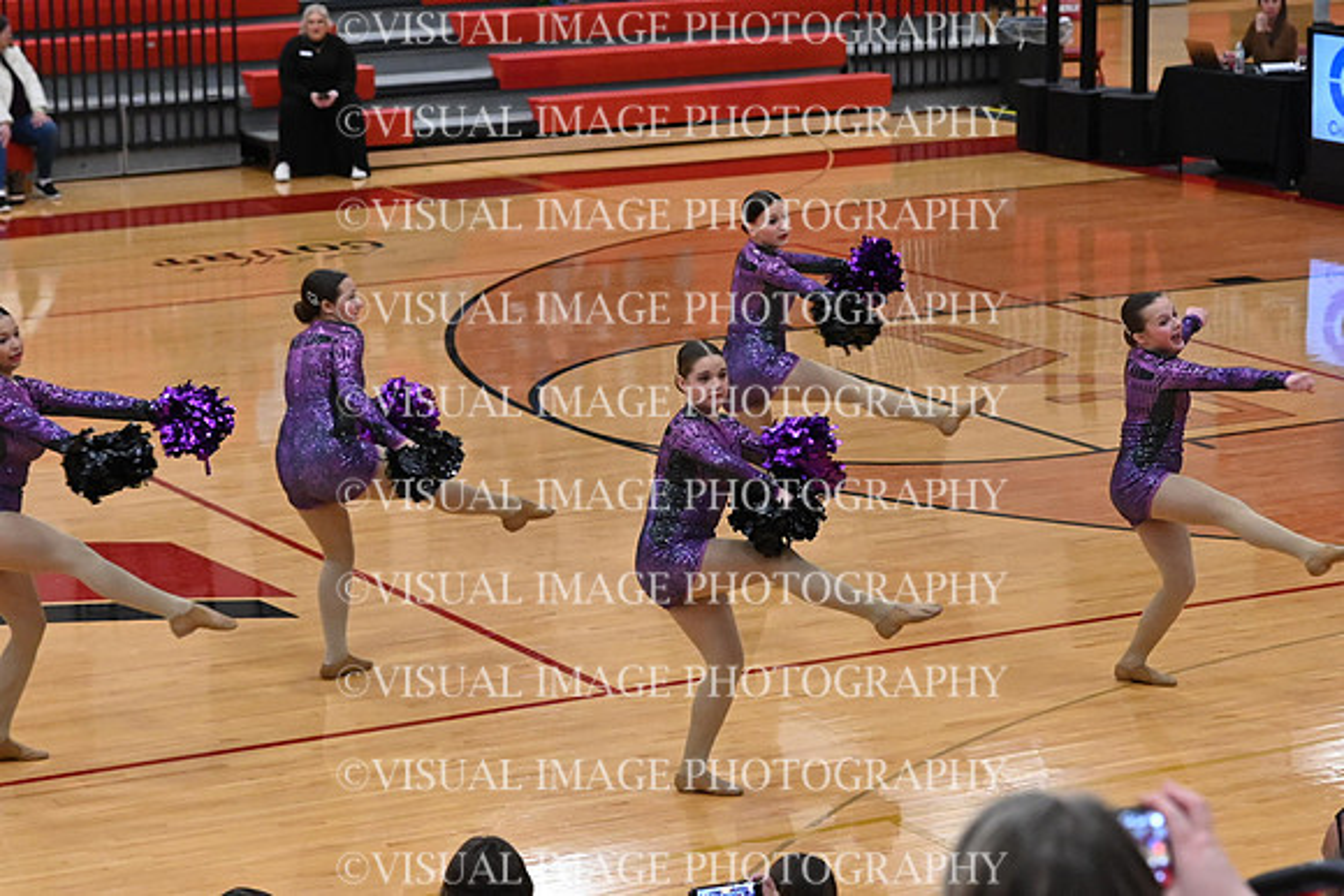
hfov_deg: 19.5
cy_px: 448
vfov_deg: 13.0
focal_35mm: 105
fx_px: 3921
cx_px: 672
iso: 6400
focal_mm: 70
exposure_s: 1/400
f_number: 4
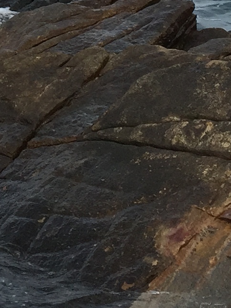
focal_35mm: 147
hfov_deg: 9.6
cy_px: -218
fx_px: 1308
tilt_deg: -2.0
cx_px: -192
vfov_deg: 12.4
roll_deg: -1.1
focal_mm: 4.15
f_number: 2.2
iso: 32
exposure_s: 1/2475
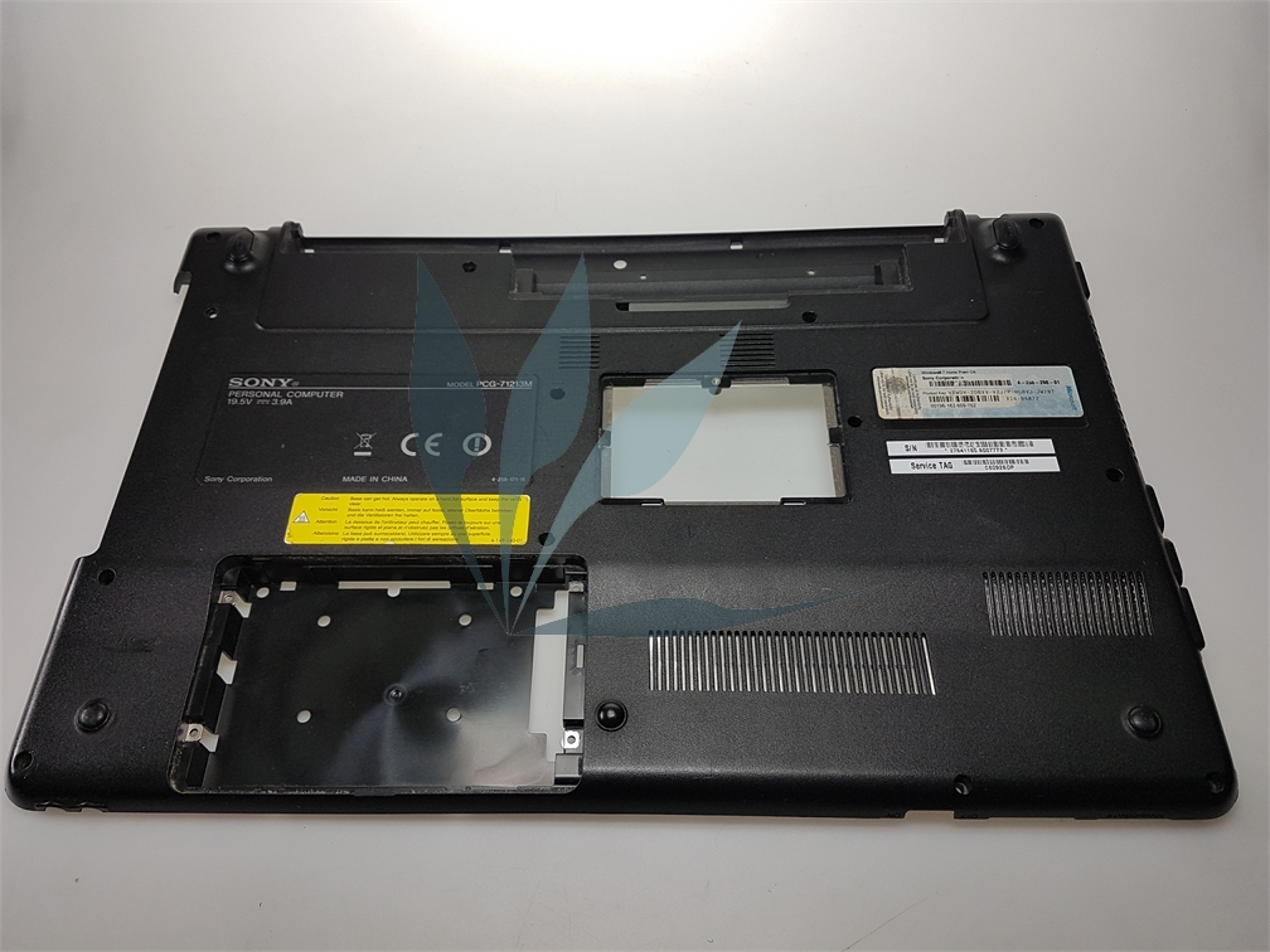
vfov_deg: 53.1
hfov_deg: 67.3
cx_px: 635
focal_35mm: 26
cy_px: 476
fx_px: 954
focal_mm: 4.2
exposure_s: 1/119
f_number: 1.7
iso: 40
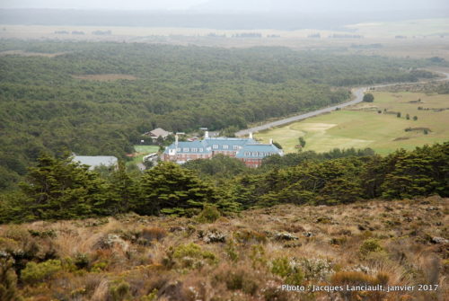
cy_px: 150
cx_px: 224
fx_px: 1311
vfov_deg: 13.1
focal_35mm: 105
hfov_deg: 19.4
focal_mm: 70
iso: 100
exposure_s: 1/80
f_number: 4.5
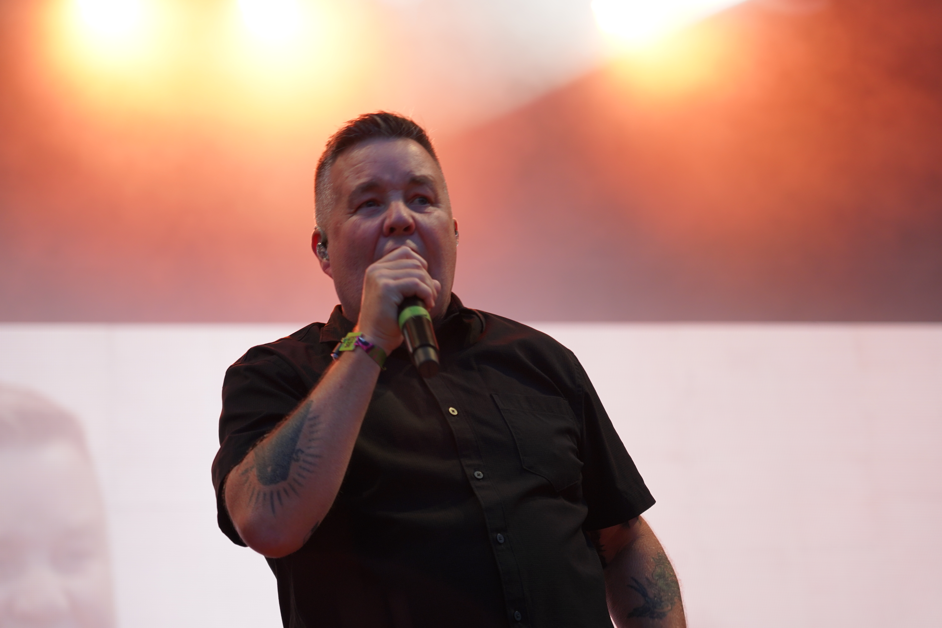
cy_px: 314
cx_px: 471
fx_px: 2747
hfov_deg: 19.5
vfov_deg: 13.0
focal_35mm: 105
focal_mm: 105
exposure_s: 1/160
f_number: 4
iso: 640
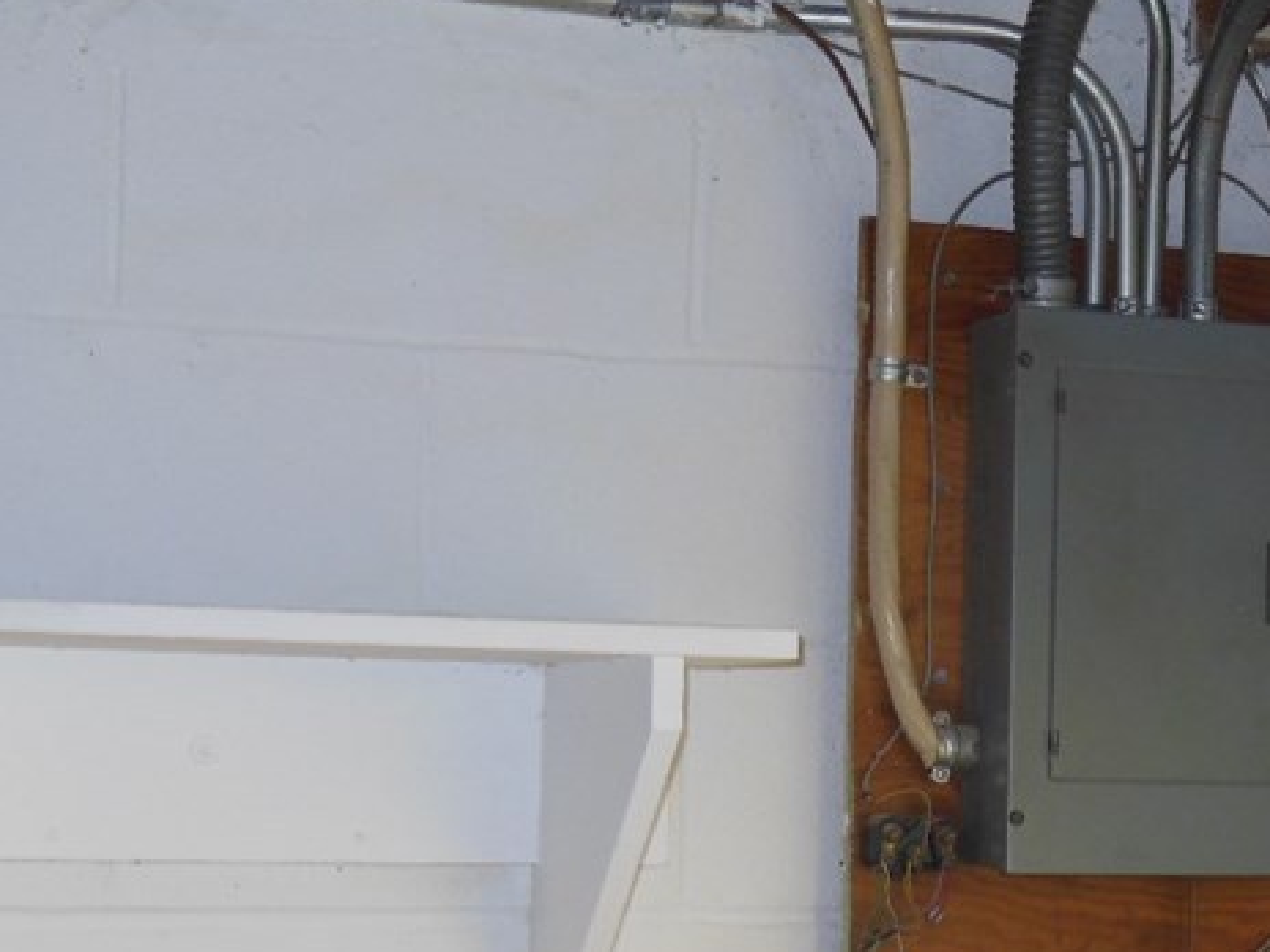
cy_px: 771
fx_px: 3155
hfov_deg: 22.5
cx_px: 1007
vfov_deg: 17.0
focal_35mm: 86
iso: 200
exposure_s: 1/30
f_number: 4.1
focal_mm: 6.9
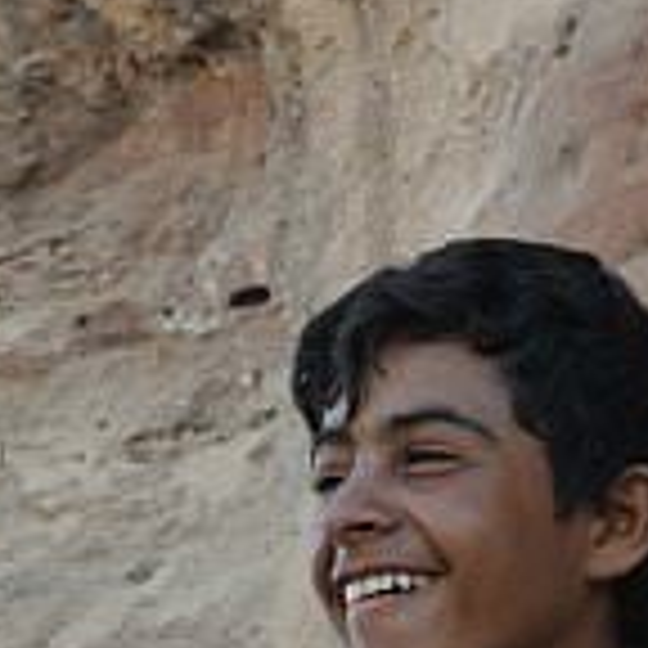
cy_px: 896
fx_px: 9128
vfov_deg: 4.0
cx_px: -14
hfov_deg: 4.1
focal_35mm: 431
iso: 200
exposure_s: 1/125
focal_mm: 30
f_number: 5.6
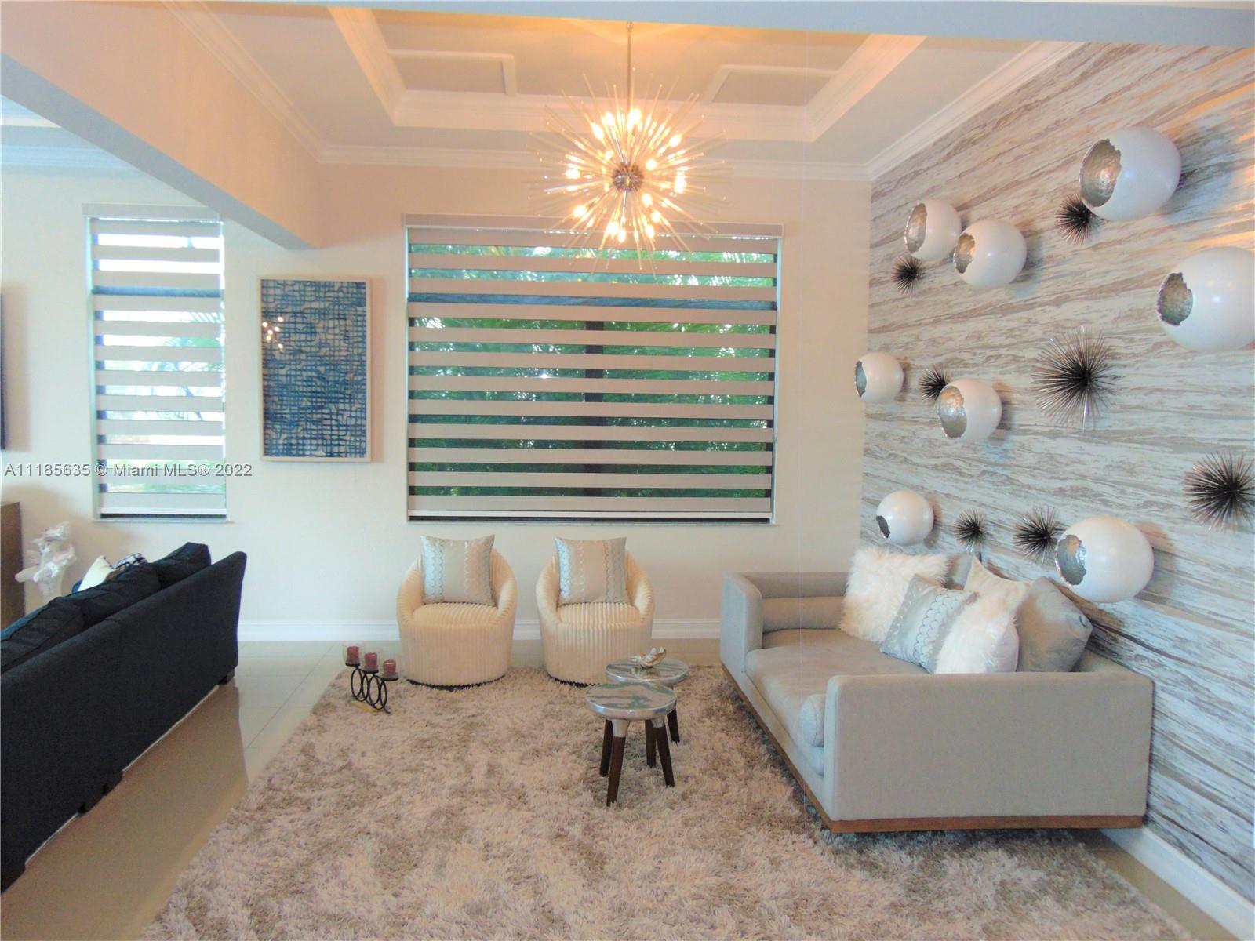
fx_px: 906
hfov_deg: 69.4
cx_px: 628
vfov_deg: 54.9
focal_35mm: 25
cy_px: 470
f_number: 3
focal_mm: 4.5
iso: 200
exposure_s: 1/30
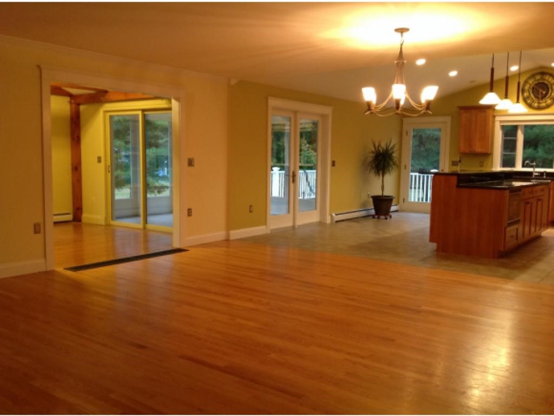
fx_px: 560
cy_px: 208
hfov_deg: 52.6
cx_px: 277
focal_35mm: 35
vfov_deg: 40.7
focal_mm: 4.28
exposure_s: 1/15
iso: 125
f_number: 2.4
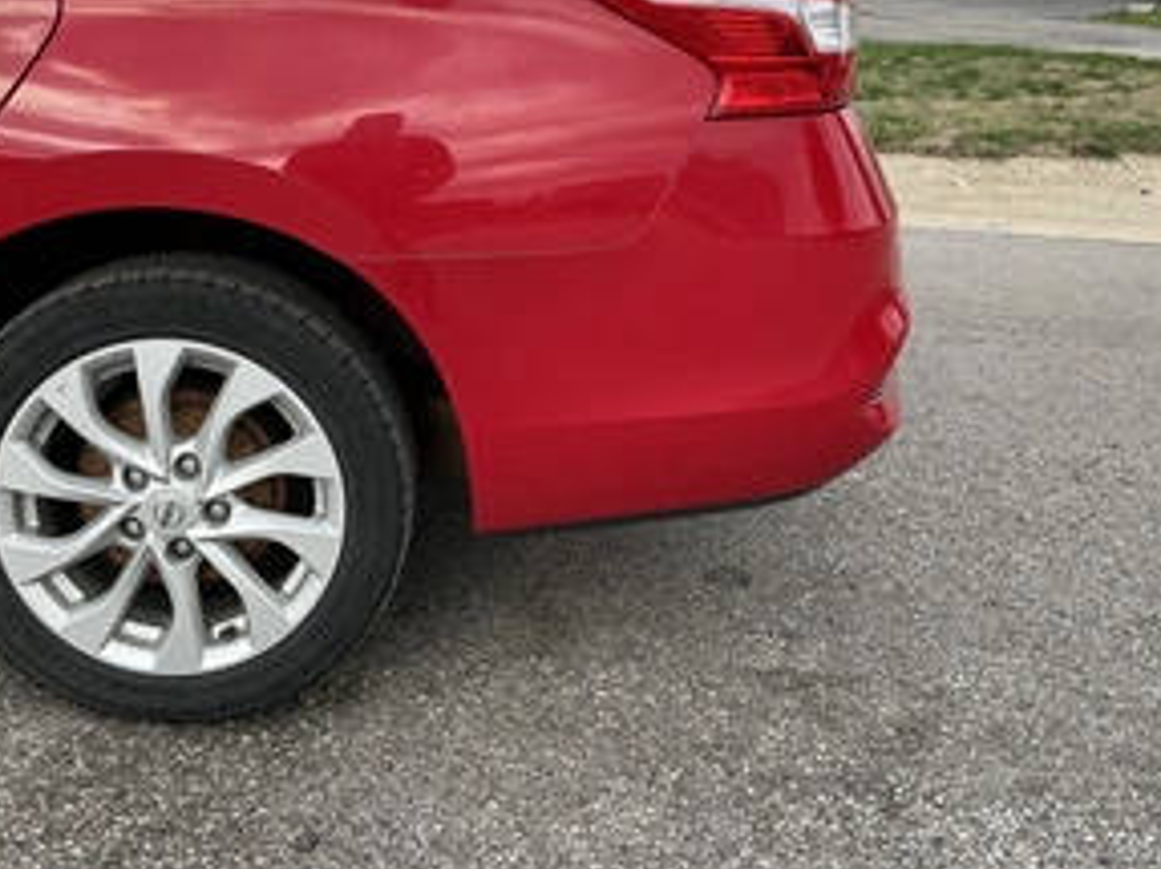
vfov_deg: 36.3
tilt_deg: -13.1
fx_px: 1307
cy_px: 275
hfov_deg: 47.6
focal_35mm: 39
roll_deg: -0.1
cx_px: 461
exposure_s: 1/519
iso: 25
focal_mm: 3
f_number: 1.8
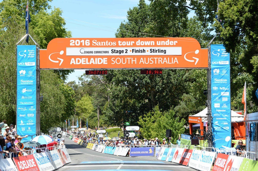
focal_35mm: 70
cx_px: 129
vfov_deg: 19.4
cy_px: 86
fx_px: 501
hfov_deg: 28.9
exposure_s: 1/1000
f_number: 6.3
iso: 400
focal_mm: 70
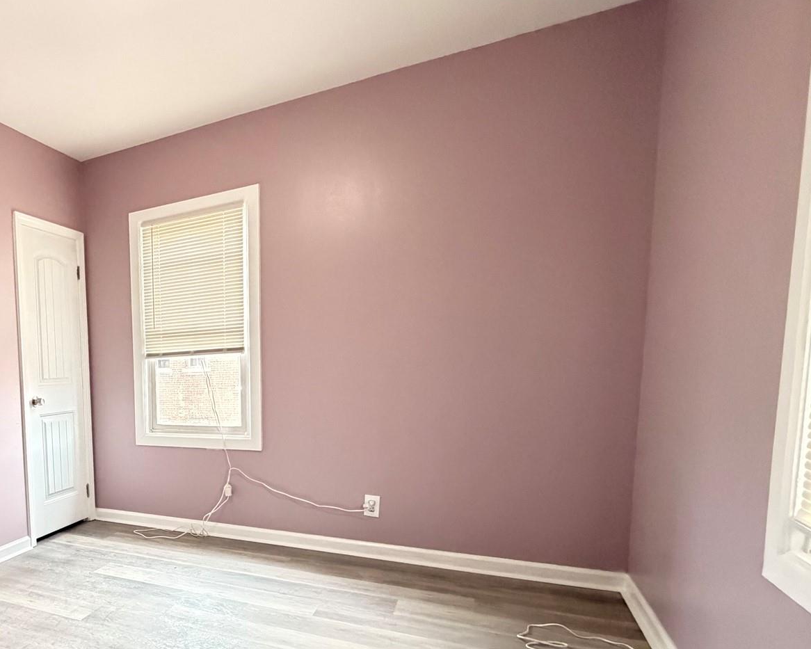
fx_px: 576
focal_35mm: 24
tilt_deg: -5.7
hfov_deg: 62.0
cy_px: 427
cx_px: 122
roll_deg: +2.3
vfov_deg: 57.6
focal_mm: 2.22
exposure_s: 1/60
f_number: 2.2
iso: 1000
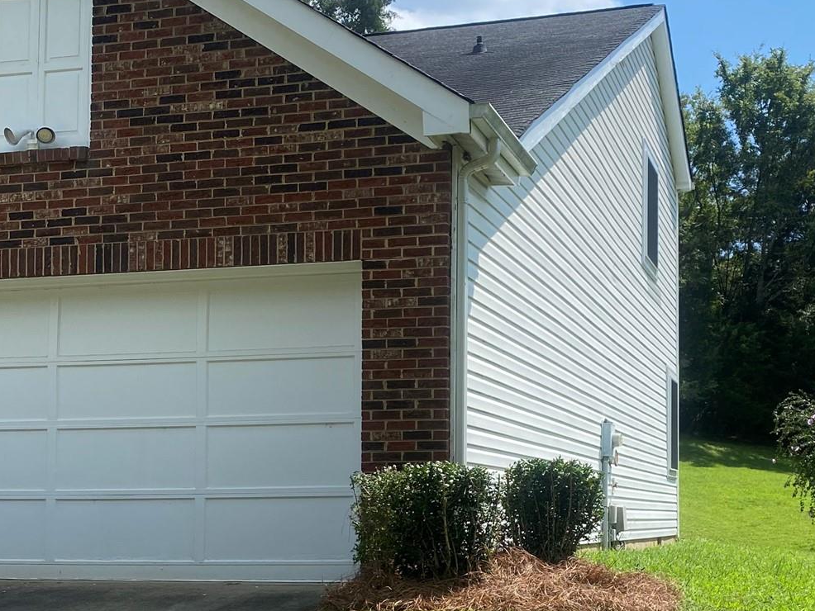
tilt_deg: +1.3
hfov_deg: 35.4
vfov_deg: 26.6
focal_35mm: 54
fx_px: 1272
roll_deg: +0.7
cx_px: 487
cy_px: 481
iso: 32
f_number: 1.8
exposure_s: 1/2268
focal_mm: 4.25
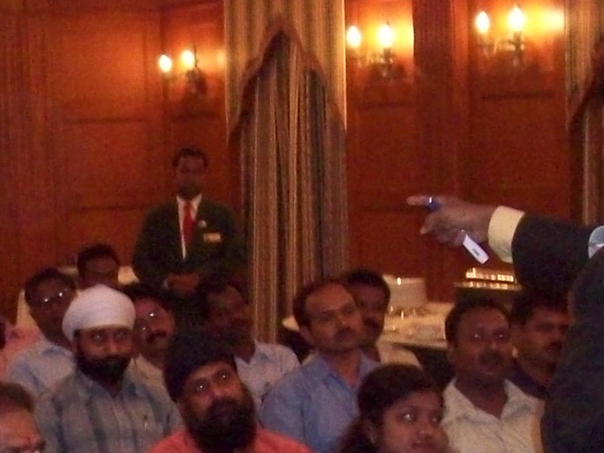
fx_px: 2408
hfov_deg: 14.2
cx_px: 76
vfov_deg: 10.5
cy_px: 603
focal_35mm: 138
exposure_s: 1/45
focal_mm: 6.2
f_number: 2.8
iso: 200
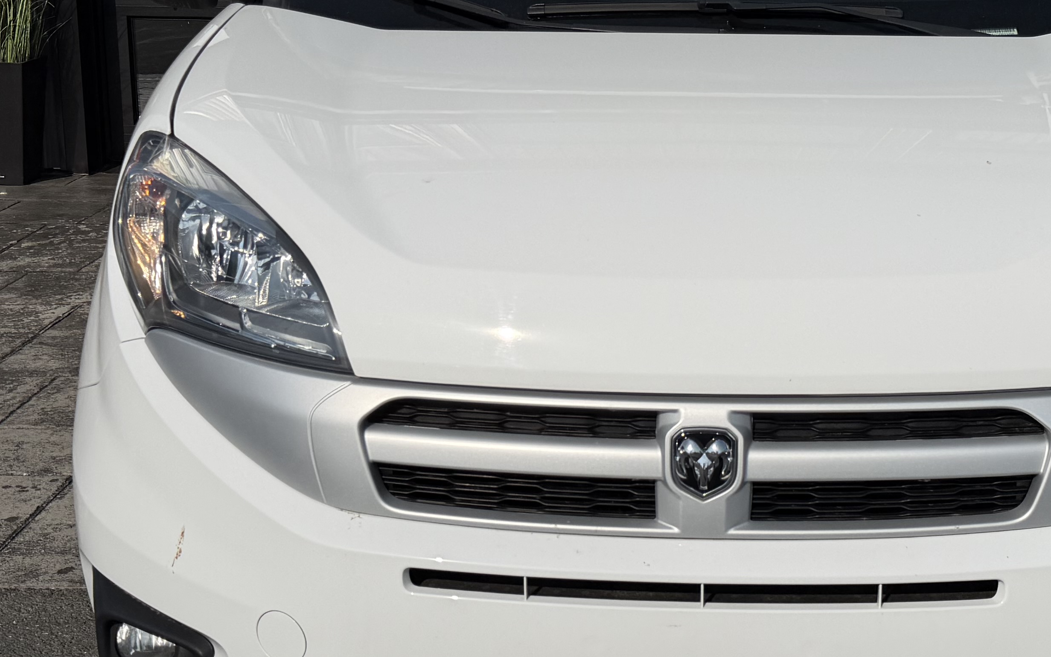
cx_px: 658
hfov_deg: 34.4
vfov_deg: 21.9
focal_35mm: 59
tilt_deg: -10.1
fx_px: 1690
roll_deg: -0.4
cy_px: 216
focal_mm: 6.76
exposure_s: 1/17544
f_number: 1.78
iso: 80
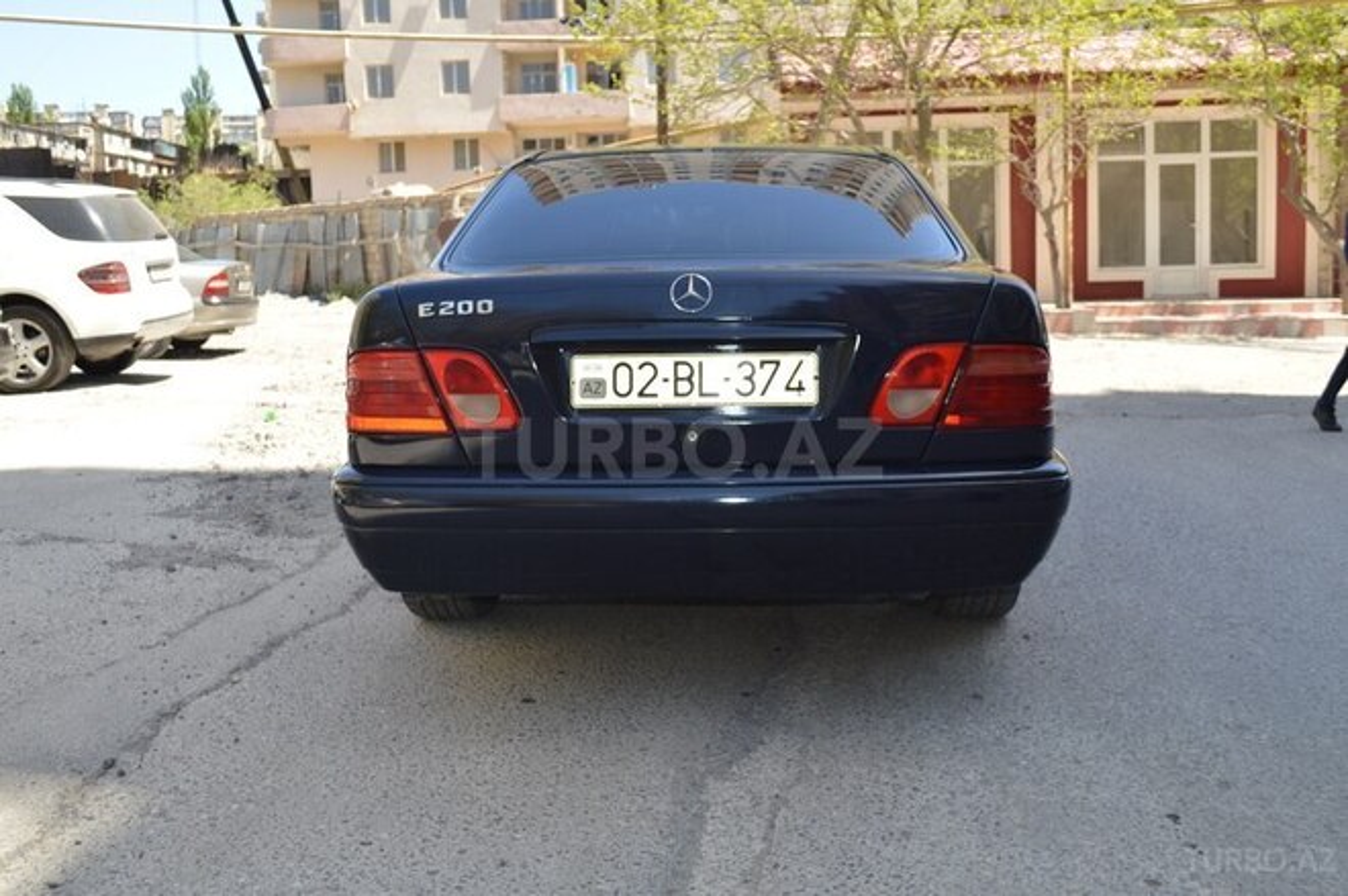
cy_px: 448
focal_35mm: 36
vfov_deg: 36.8
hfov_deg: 53.2
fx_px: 1347
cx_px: 674
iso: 100
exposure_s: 1/200
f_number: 5
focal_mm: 24
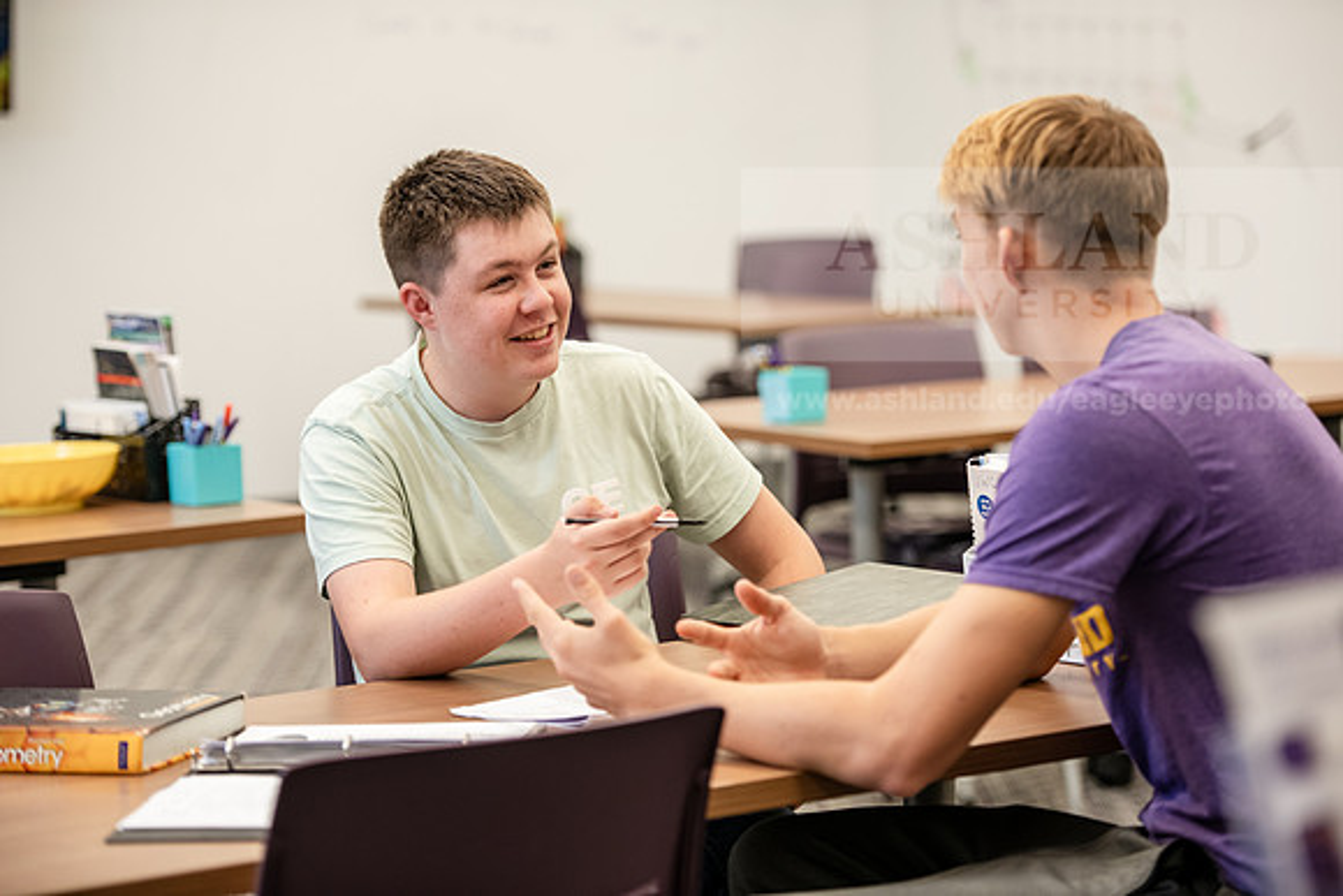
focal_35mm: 105
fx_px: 3918
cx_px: 672
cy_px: 448
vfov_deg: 13.0
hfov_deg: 19.5
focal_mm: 105
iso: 800
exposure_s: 1/200
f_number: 2.8
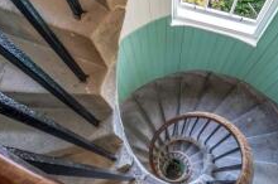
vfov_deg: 49.3
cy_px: 101
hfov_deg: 68.4
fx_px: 200
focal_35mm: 26
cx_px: 173
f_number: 5.6
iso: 250
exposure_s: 1/6
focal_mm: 8
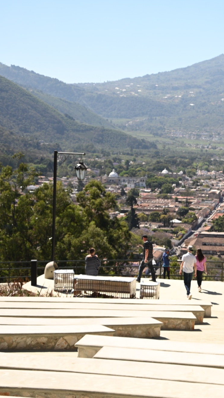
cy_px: 200
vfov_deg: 31.0
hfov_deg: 16.9
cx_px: 275
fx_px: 718
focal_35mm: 68
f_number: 7.1
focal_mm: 43
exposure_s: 1/200
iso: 100
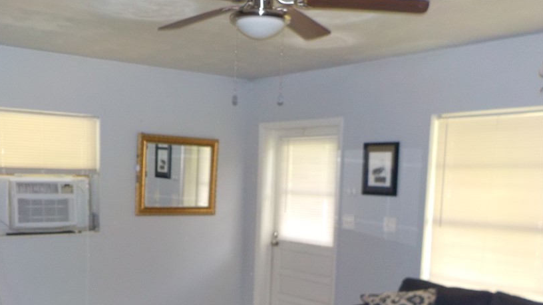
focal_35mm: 41
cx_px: 204
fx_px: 590
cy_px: 253
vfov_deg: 28.3
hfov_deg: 48.9
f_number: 3.3
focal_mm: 4.1
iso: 220
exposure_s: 1/30
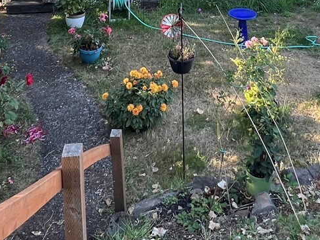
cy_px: -98
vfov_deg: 26.5
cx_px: 194
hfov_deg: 43.6
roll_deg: -0.6
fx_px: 398
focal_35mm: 43
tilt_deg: -10.6
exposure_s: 1/104
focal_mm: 1.57
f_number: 1.8
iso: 32
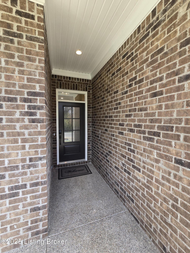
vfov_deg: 106.2
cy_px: 126
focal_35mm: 13
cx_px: 95
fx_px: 95
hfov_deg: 89.9
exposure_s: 1/191
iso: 50
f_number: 2.2
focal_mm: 2.2
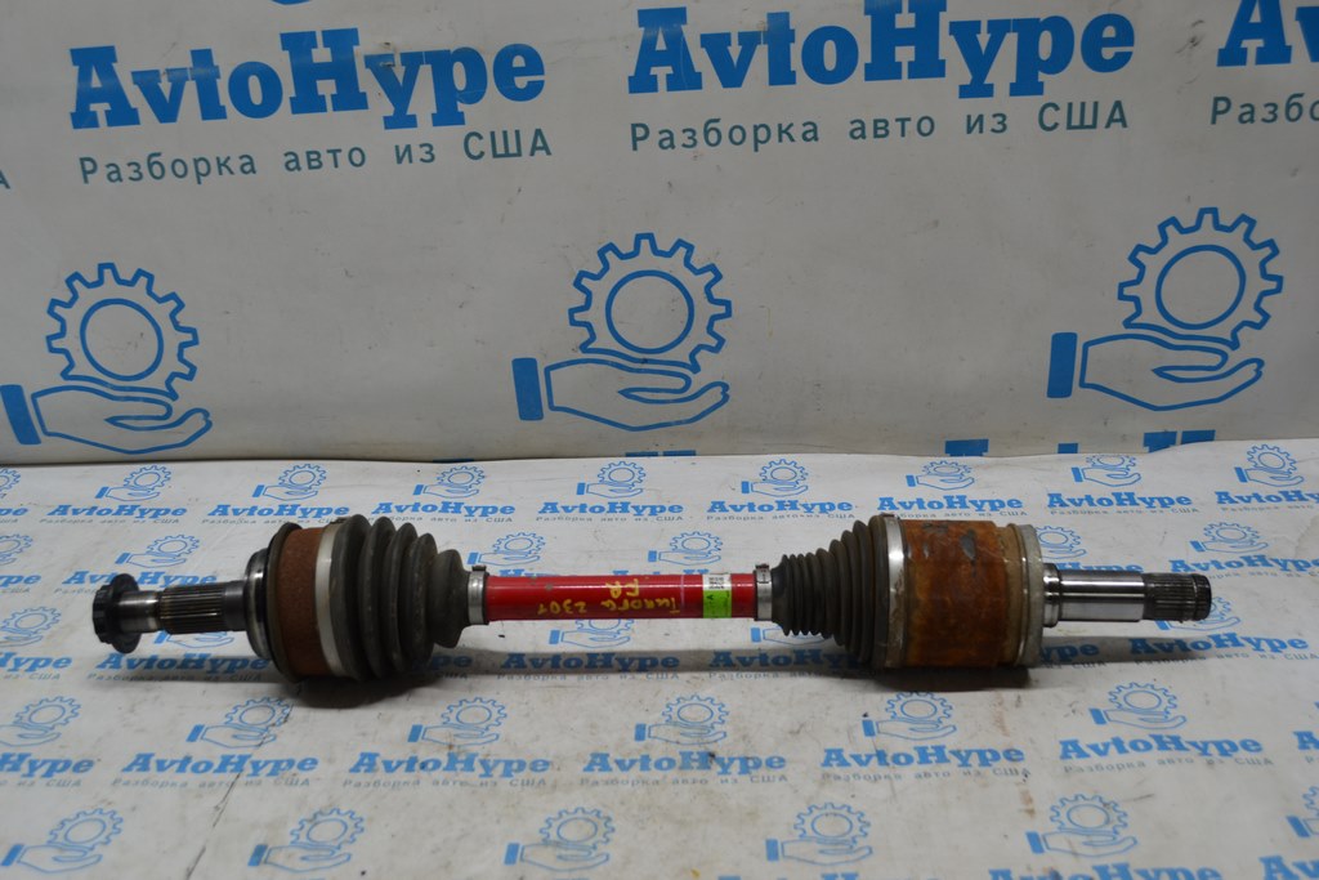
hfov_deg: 53.1
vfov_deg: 36.9
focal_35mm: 36
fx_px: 1319
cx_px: 660
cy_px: 440
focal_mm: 24
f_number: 5.6
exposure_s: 1/125
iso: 400
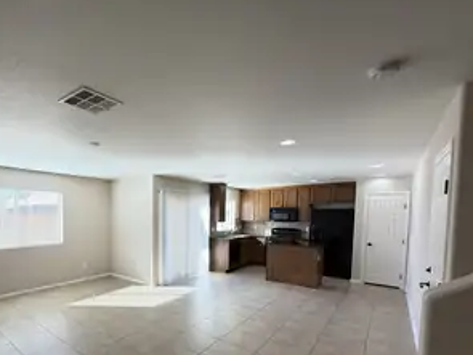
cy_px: 230
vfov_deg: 67.2
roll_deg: -0.5
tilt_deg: -4.2
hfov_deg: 81.6
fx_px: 260
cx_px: 154
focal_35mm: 19
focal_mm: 2.22
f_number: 2.2
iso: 125
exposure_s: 1/120
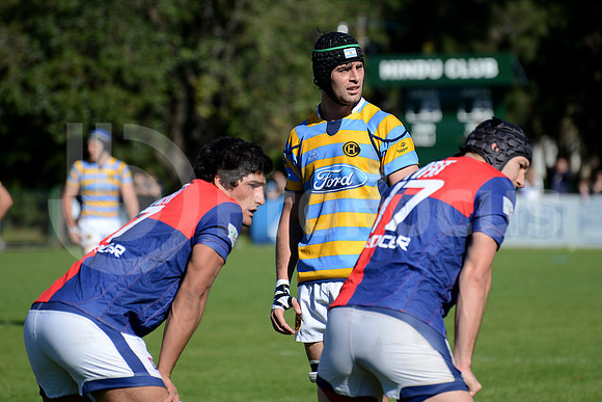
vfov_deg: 5.3
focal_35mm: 260
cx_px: 301
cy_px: 201
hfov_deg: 7.9
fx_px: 4349
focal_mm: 260
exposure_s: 1/1250
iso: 320
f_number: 5.6
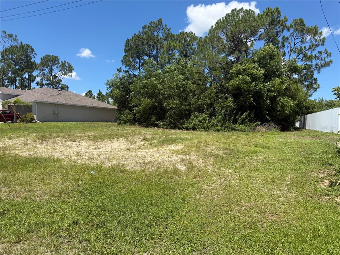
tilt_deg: -1.6
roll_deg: -1.6
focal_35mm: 24
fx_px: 236
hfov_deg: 71.6
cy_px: 128
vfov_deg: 56.8
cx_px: 170
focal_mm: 6.76
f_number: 1.78
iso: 80
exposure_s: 1/4167
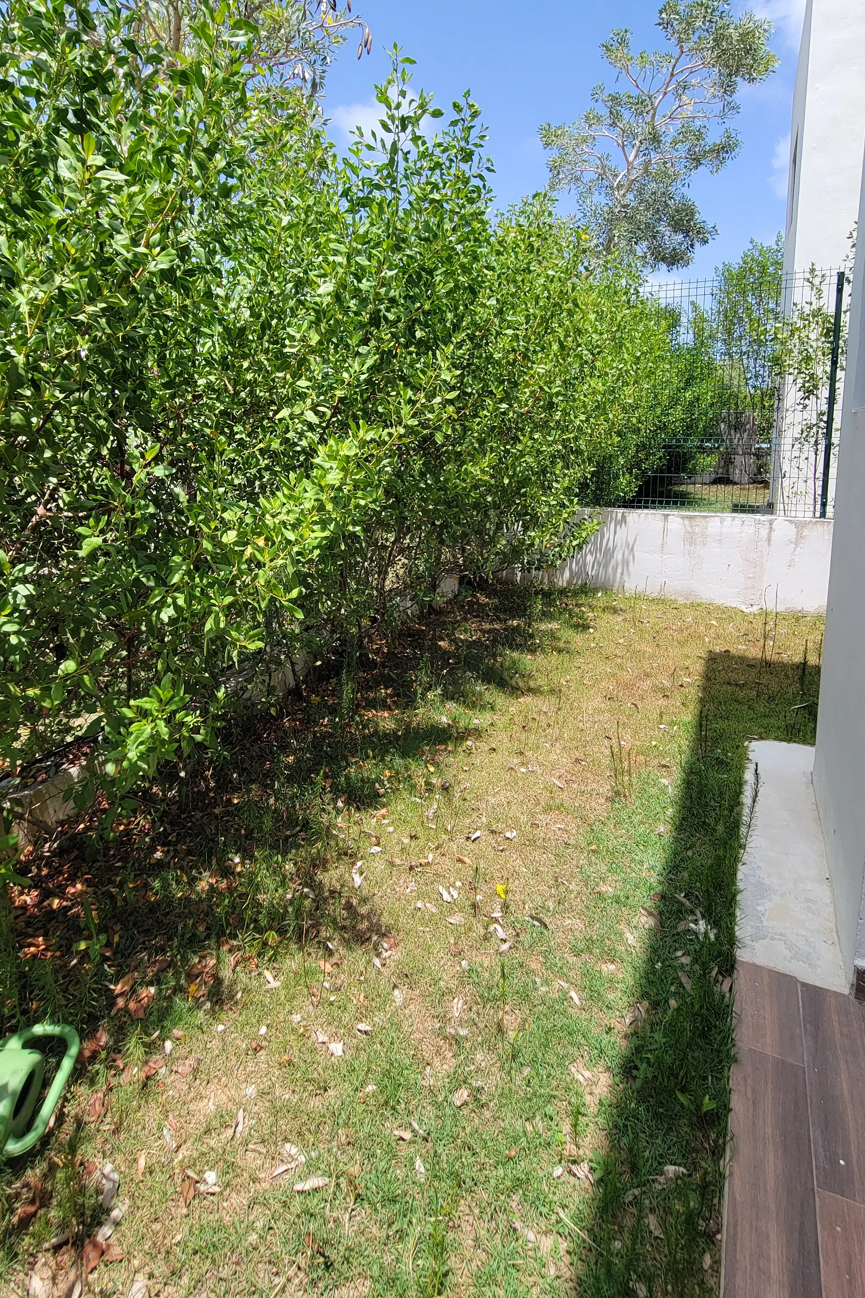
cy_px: 531
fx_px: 649
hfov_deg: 67.3
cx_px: 396
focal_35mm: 18
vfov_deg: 89.1
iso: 50
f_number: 2.2
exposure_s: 1/950
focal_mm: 2.2
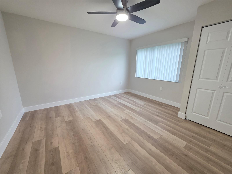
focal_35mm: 13
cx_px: 116
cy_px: 87
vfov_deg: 89.9
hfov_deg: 106.2
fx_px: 87
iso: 400
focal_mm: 2.2
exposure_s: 1/60
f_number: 1.9
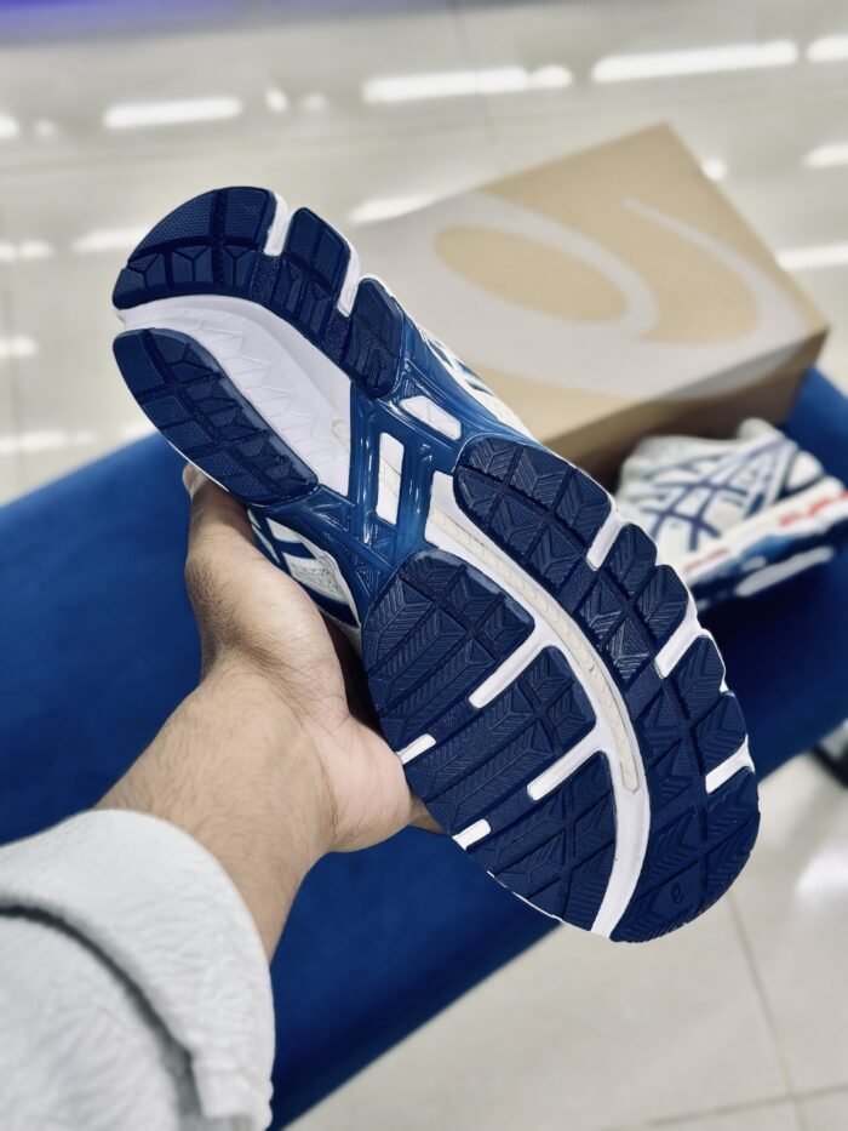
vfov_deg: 39.7
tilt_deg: -57.3
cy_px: 566
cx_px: 424
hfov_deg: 30.3
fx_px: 1567
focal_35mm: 48
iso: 80
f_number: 1.78
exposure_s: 1/100
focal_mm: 6.86
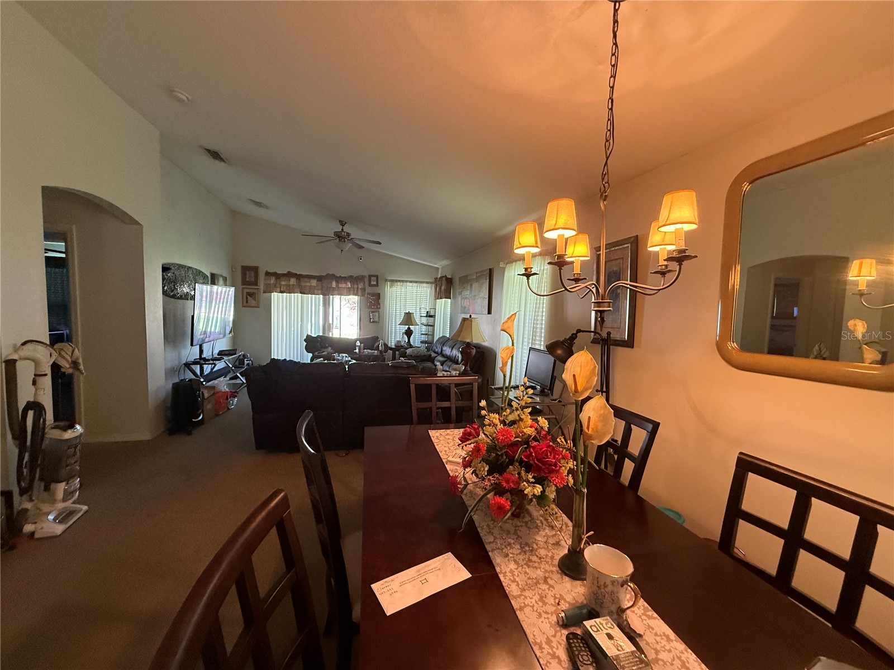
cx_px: 447
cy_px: 335
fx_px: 362
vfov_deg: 85.7
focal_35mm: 14
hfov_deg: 102.1
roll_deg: -2.3
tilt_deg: -3.9
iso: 500
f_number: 2.2
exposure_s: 1/60
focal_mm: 2.22
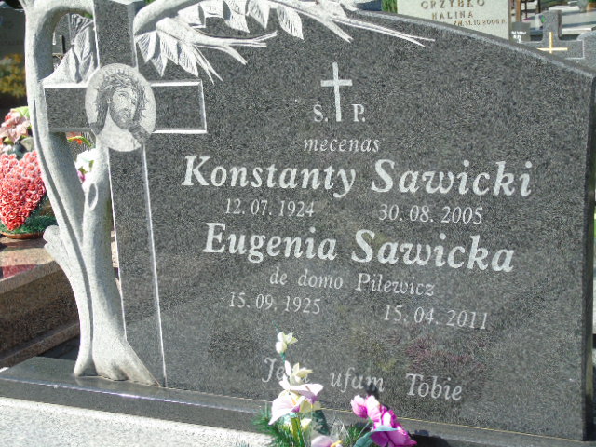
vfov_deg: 20.7
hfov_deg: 27.4
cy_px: 224
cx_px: 298
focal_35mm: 71
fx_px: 1222
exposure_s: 1/250
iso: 80
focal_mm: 13
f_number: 4.7
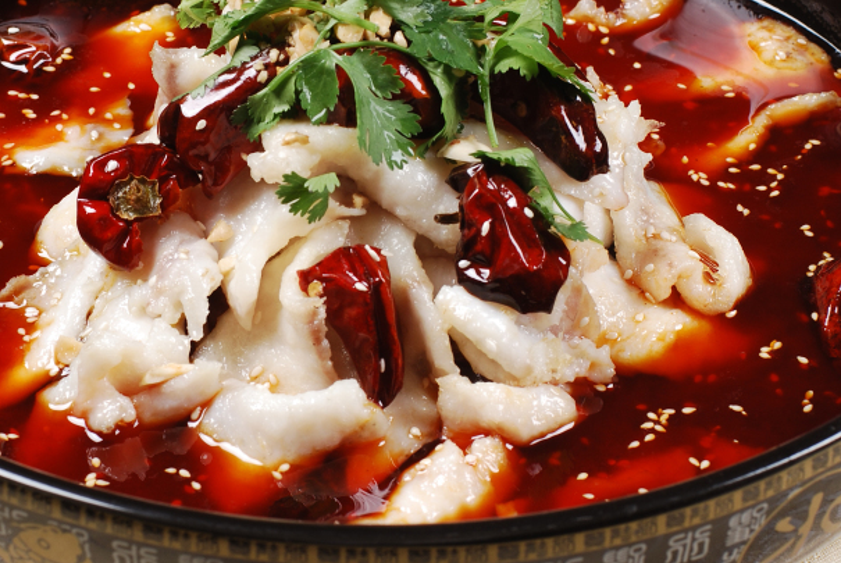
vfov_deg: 10.8
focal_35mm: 127
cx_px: 371
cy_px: 194
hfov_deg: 16.1
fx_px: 2970
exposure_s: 1/125
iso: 100
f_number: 10
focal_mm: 50
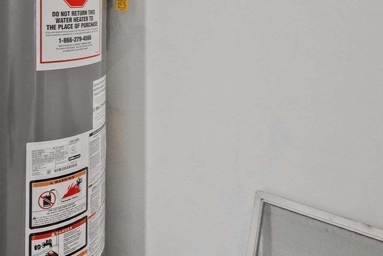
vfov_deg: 31.3
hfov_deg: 48.7
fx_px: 415
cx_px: 126
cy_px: -8
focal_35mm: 39
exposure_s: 10
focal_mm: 12
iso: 200
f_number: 8
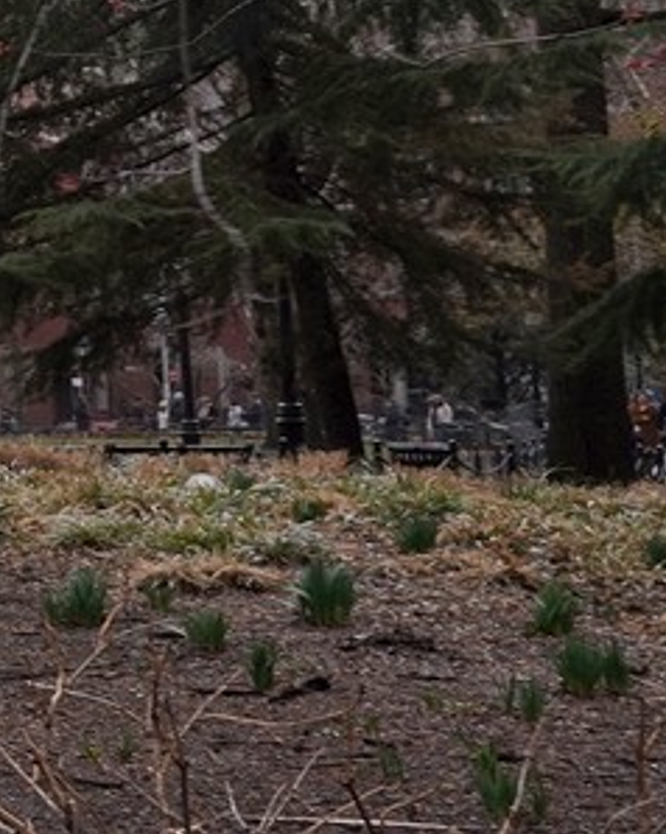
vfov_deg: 15.2
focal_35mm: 126
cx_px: -2048
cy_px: 196
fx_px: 3108
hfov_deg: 7.7
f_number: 16
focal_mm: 20
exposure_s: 1/100
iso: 400
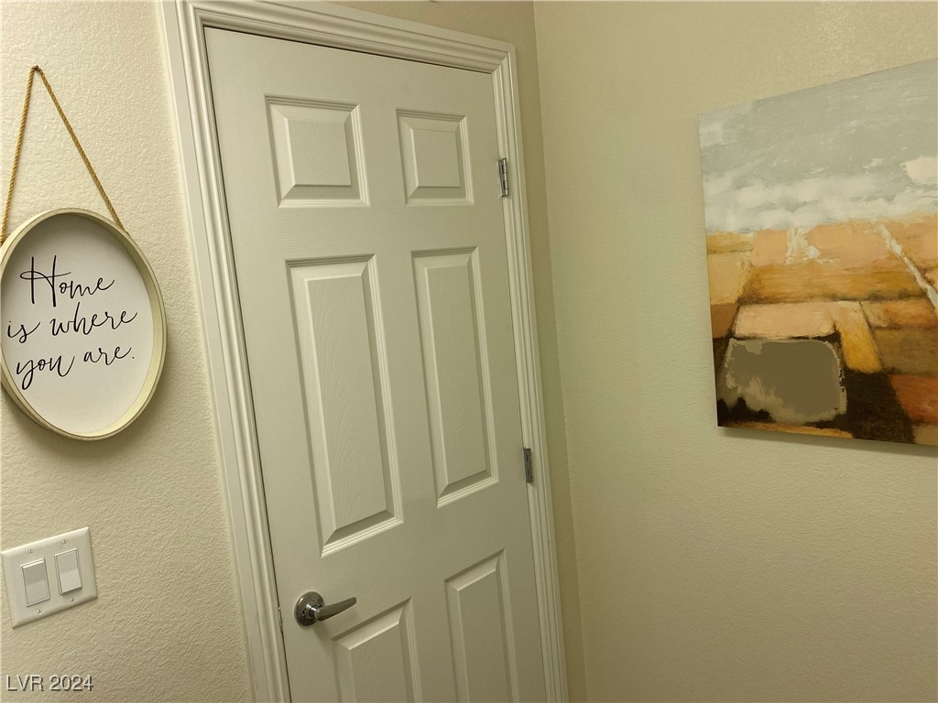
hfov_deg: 67.3
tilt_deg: -6.0
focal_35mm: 26
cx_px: 469
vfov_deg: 53.1
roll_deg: +5.1
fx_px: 705
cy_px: 352
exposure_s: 1/120
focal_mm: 4.25
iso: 80
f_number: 1.8
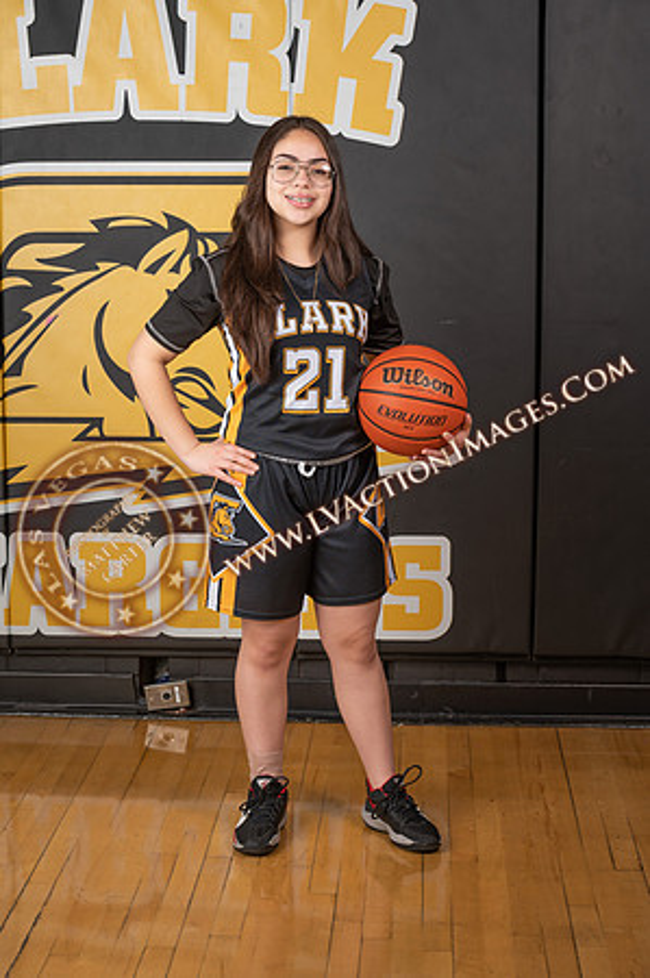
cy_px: 489
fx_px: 1900
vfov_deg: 28.9
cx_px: 325
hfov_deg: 19.4
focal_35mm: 70
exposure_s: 1/125
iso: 100
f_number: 9
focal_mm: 70
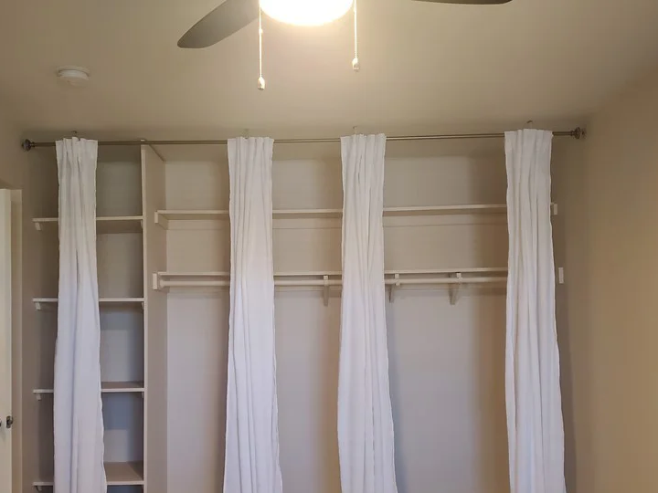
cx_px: 287
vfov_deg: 38.5
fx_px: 703
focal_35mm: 37
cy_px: 292
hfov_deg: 50.0
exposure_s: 1/60
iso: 200
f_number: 1.5
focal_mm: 4.3
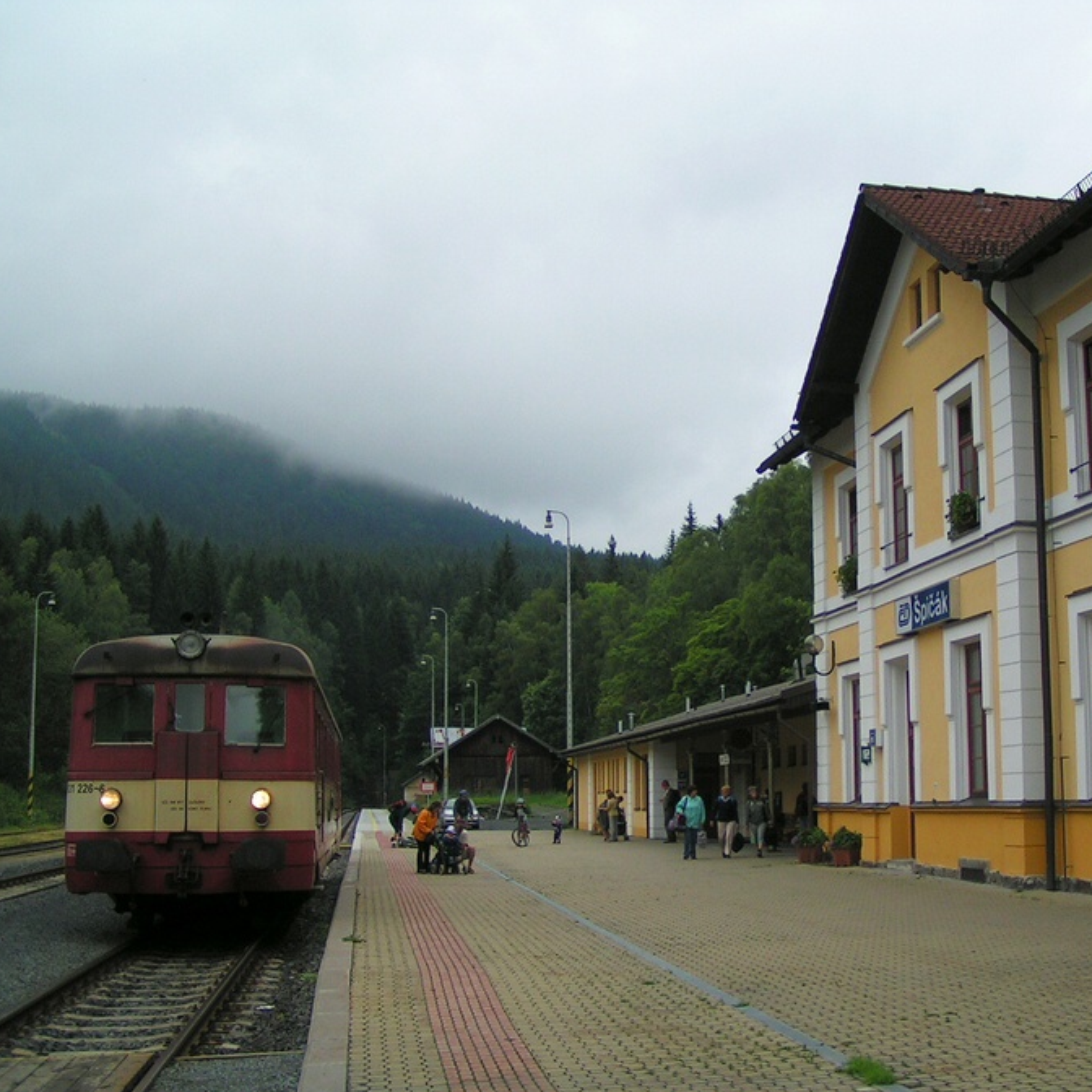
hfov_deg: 37.3
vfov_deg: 37.6
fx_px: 1606
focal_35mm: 45
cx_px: 700
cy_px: 547
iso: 50
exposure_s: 1/1000
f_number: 2.8
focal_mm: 5.8
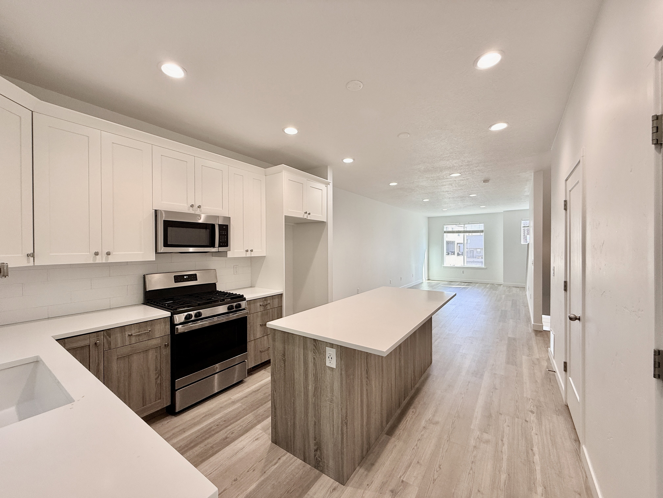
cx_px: 332
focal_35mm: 14
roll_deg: +0.3
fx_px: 268
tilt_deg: +0.5
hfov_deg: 102.1
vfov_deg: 85.7
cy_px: 249
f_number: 2.2
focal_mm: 2.22
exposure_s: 1/118
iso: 64
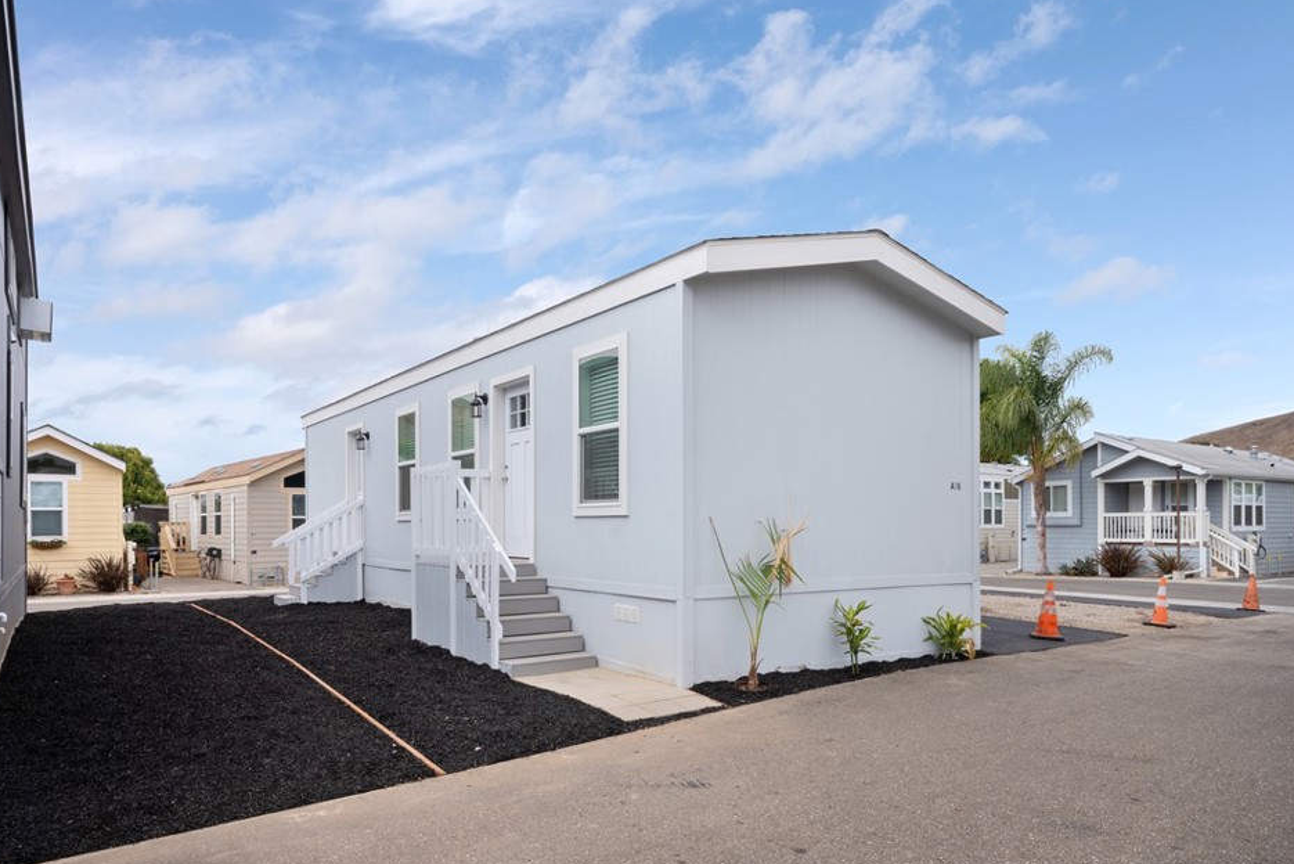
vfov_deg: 55.1
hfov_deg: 76.0
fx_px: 827
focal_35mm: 23
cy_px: 458
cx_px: 599
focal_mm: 21
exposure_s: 1/30
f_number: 16
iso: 100
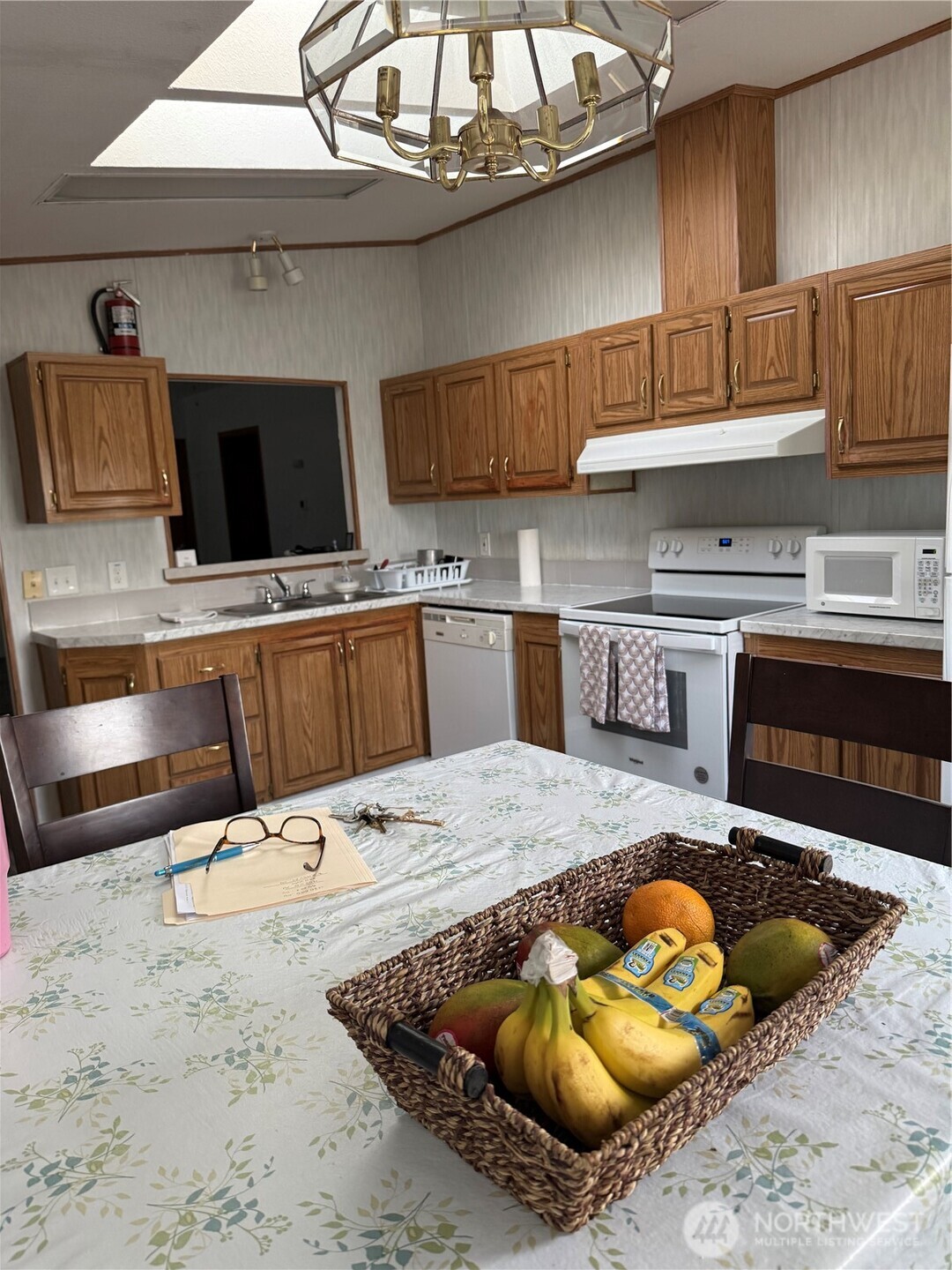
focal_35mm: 24
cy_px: 635
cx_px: 476
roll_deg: +2.3
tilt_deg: -5.8
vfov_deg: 71.6
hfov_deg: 56.8
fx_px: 880
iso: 200
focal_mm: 6.76
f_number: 1.78
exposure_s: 1/114
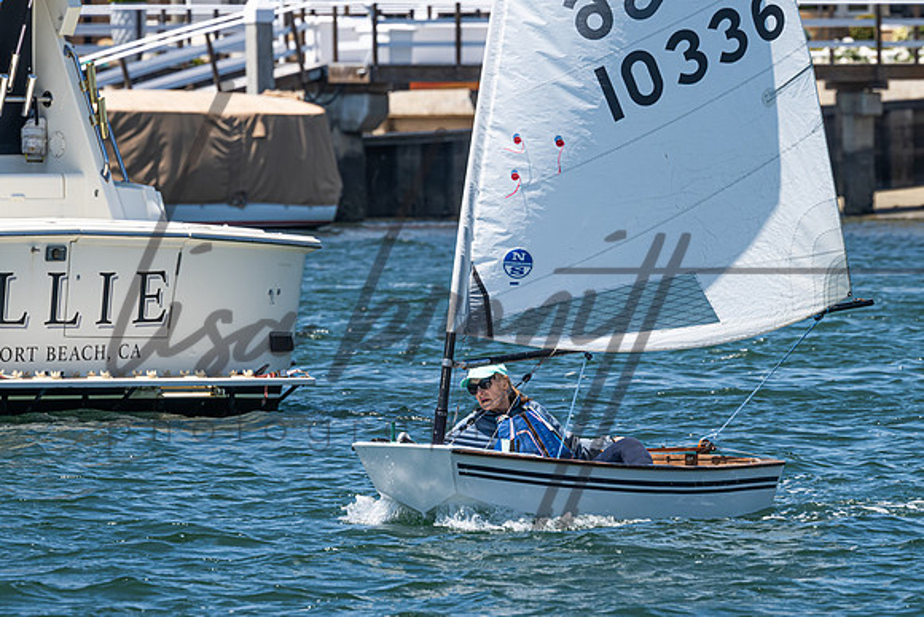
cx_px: 506
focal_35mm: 528
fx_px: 13564
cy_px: 355
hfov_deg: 3.9
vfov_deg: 2.6
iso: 400
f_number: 11
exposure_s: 1/640
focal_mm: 400
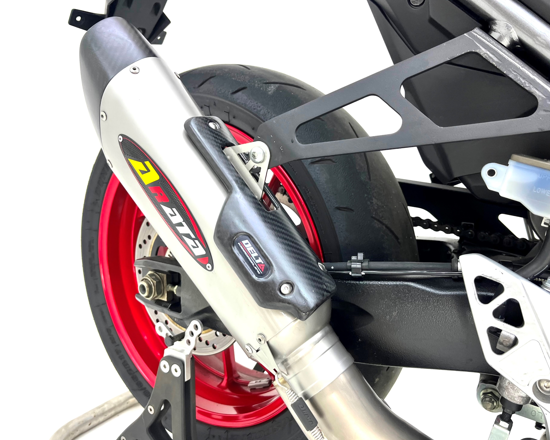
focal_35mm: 28
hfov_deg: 62.2
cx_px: 286
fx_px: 456
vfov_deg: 51.5
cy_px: 216
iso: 80
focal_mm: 5.1
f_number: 1.6
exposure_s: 1/100
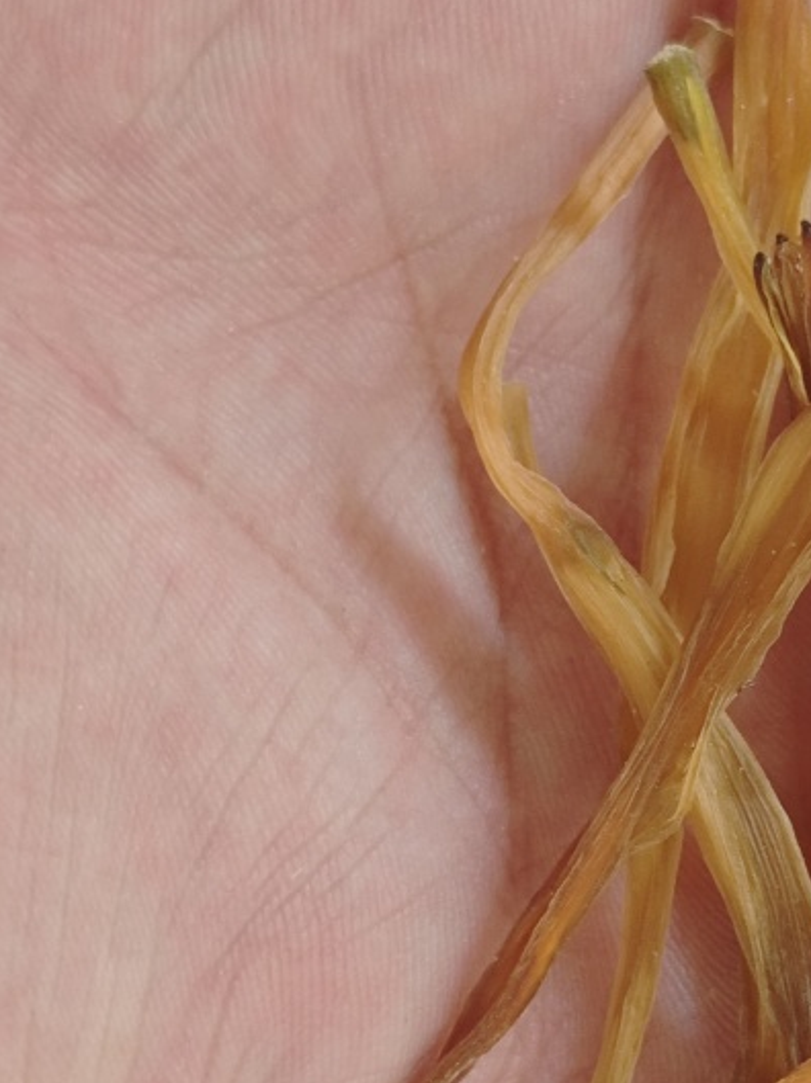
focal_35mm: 109
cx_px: 700
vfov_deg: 18.0
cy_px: 707
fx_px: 3409
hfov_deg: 13.5
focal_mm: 6.55
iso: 500
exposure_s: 1/50
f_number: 1.6
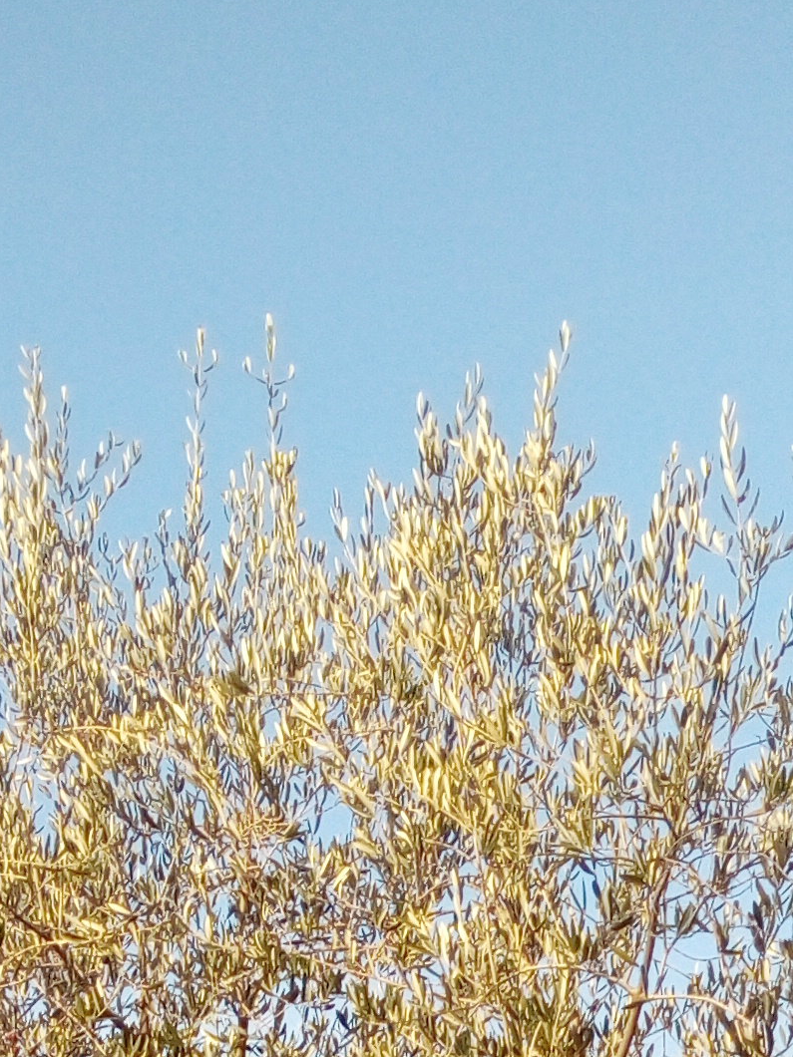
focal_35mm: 106
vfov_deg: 15.3
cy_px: 2039
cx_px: 483
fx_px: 3238
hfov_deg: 14.0
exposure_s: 1/490
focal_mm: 3.5
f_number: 2
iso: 114
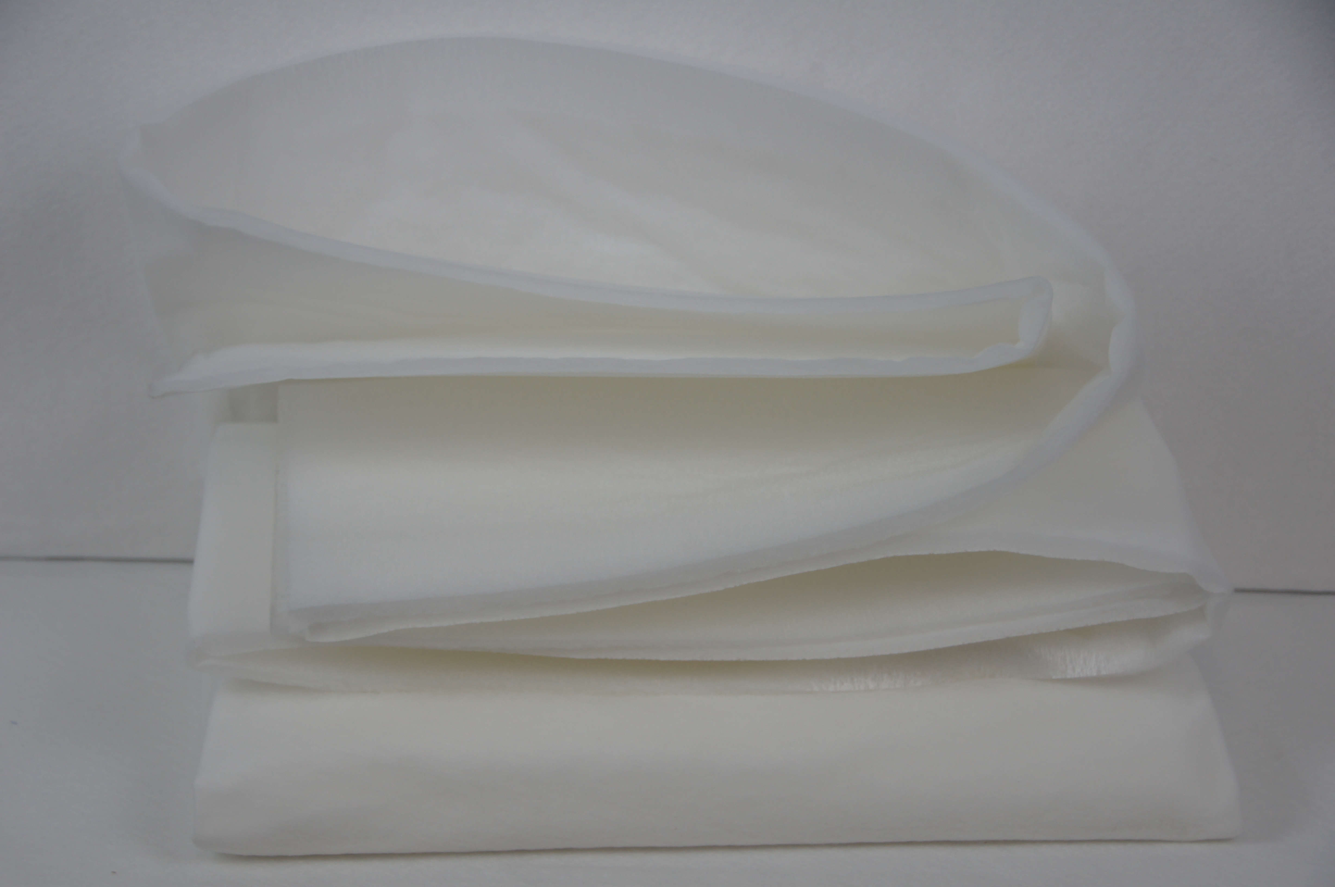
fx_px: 2778
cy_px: 444
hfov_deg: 27.0
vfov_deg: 18.1
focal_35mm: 75
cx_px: 668
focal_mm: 50
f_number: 5
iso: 160
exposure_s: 1/80
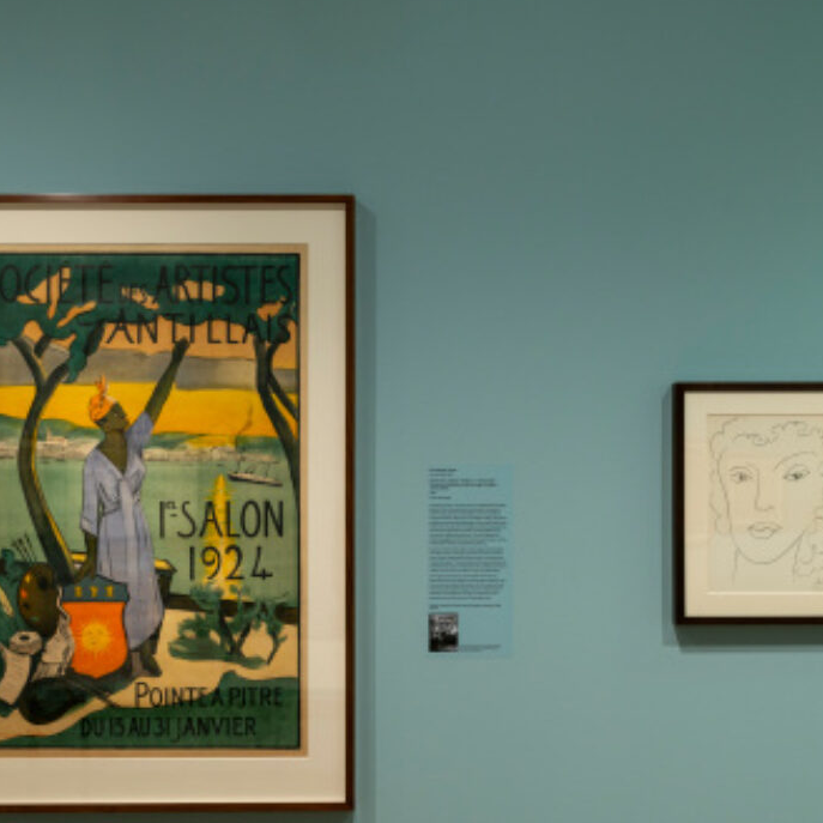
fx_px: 1506
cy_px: 484
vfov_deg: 30.5
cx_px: 453
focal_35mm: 56
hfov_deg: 30.5
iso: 400
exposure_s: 1/2.5
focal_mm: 36
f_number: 8
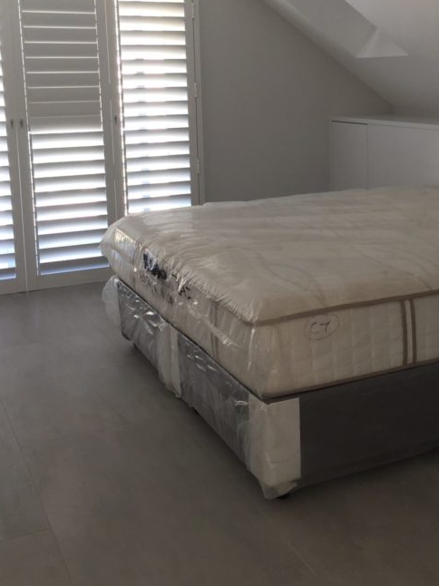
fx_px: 778
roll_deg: +0.7
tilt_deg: -8.2
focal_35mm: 46
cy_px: 212
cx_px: 295
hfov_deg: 31.2
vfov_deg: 40.9
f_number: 2.2
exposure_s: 1/50
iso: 40
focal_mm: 4.15
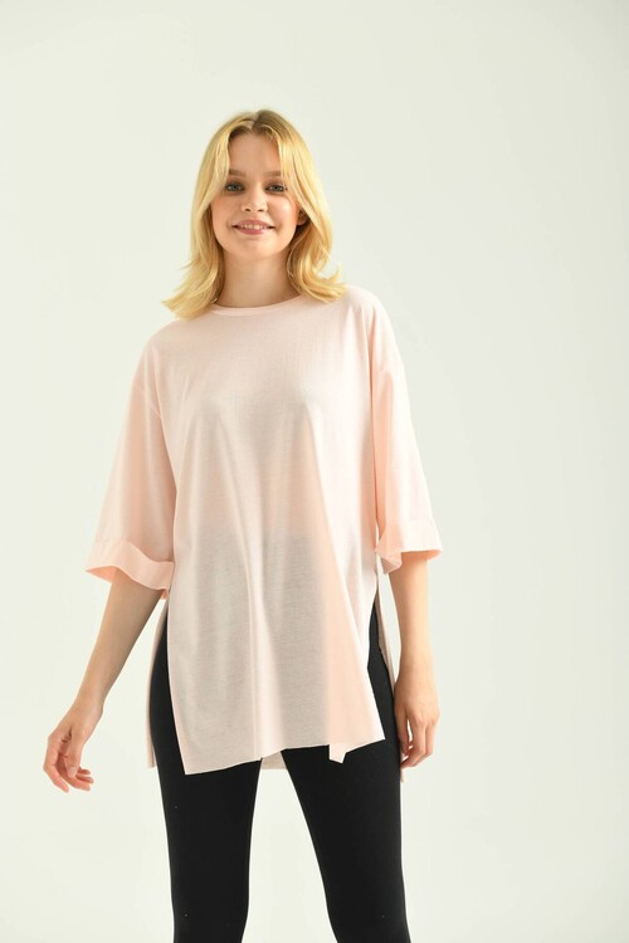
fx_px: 2149
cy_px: 472
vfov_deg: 24.8
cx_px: 314
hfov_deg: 16.7
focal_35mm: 82
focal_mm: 82
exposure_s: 1/160
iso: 125
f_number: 5.6
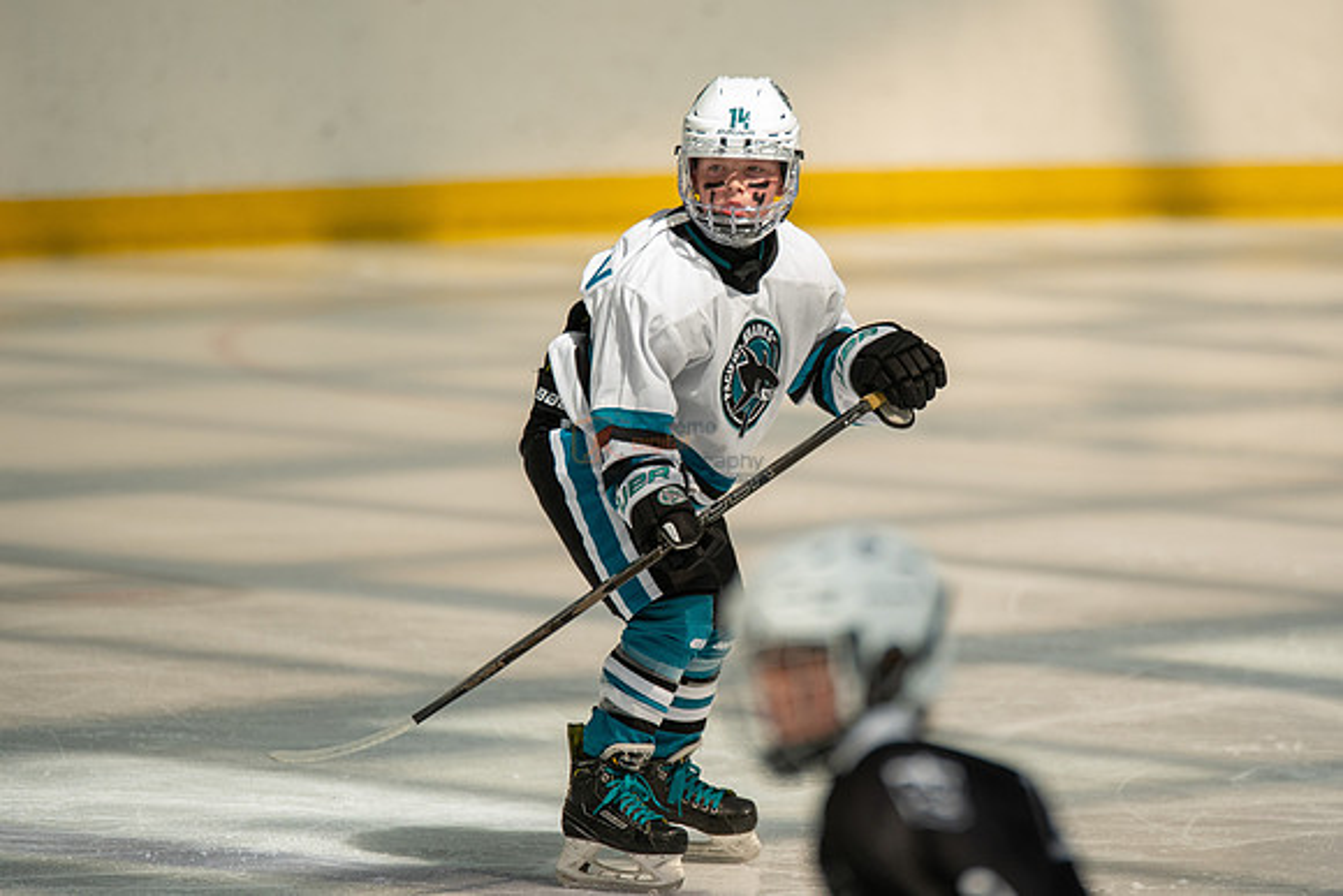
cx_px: 805
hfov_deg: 5.1
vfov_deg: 3.4
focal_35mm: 402
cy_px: 448
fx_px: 14981
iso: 1600
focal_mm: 300
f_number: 3.2
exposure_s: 1/5000
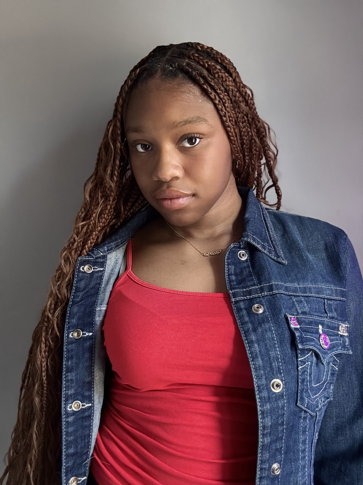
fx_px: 419
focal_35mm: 30
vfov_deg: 60.0
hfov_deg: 46.8
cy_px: 242
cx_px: 182
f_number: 1.9
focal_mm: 2.69
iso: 400
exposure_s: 1/30
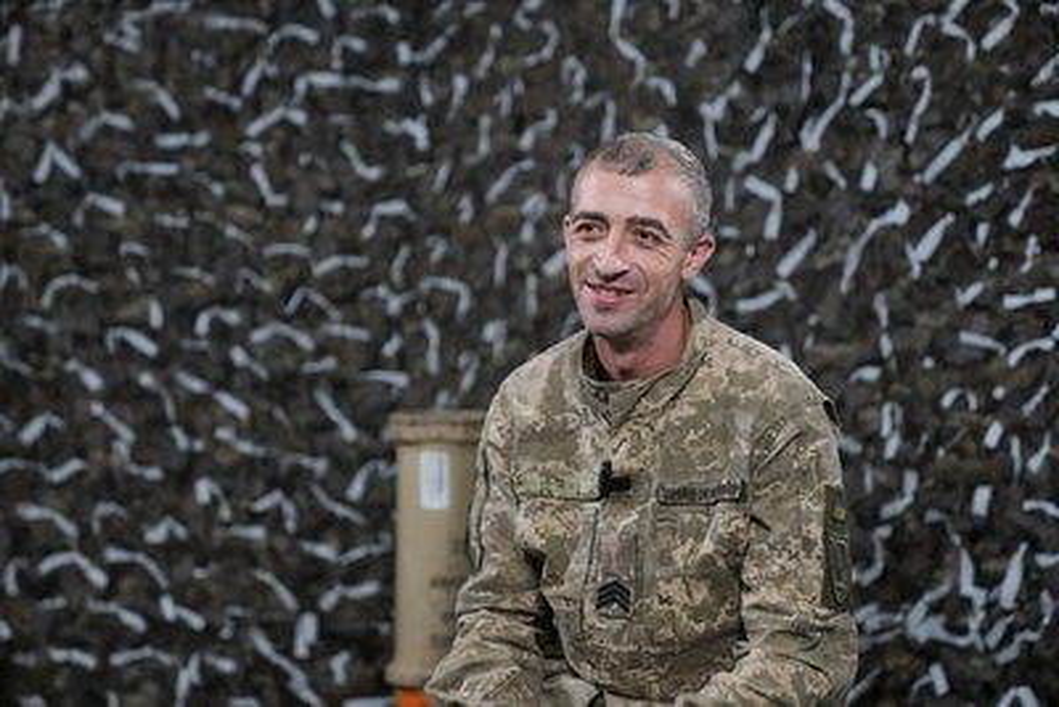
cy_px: 354
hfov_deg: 28.8
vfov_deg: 19.5
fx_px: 2060
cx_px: 530
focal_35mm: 70
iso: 2000
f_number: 2.8
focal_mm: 70
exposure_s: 1/250
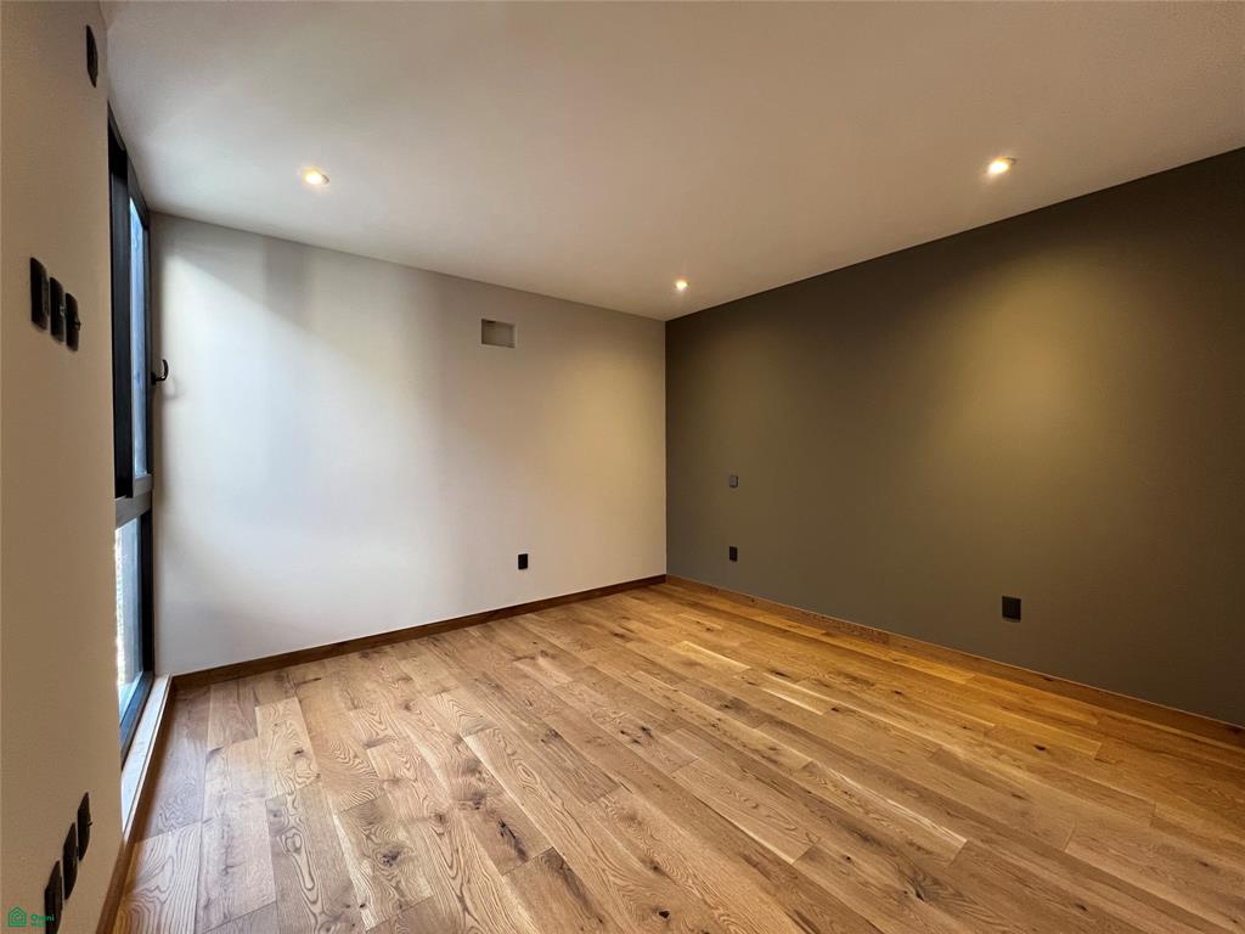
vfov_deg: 89.9
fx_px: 468
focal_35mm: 13
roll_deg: +0.9
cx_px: 622
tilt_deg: -1.7
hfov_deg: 106.2
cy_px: 467
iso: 250
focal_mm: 1.57
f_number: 1.8
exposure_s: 1/60
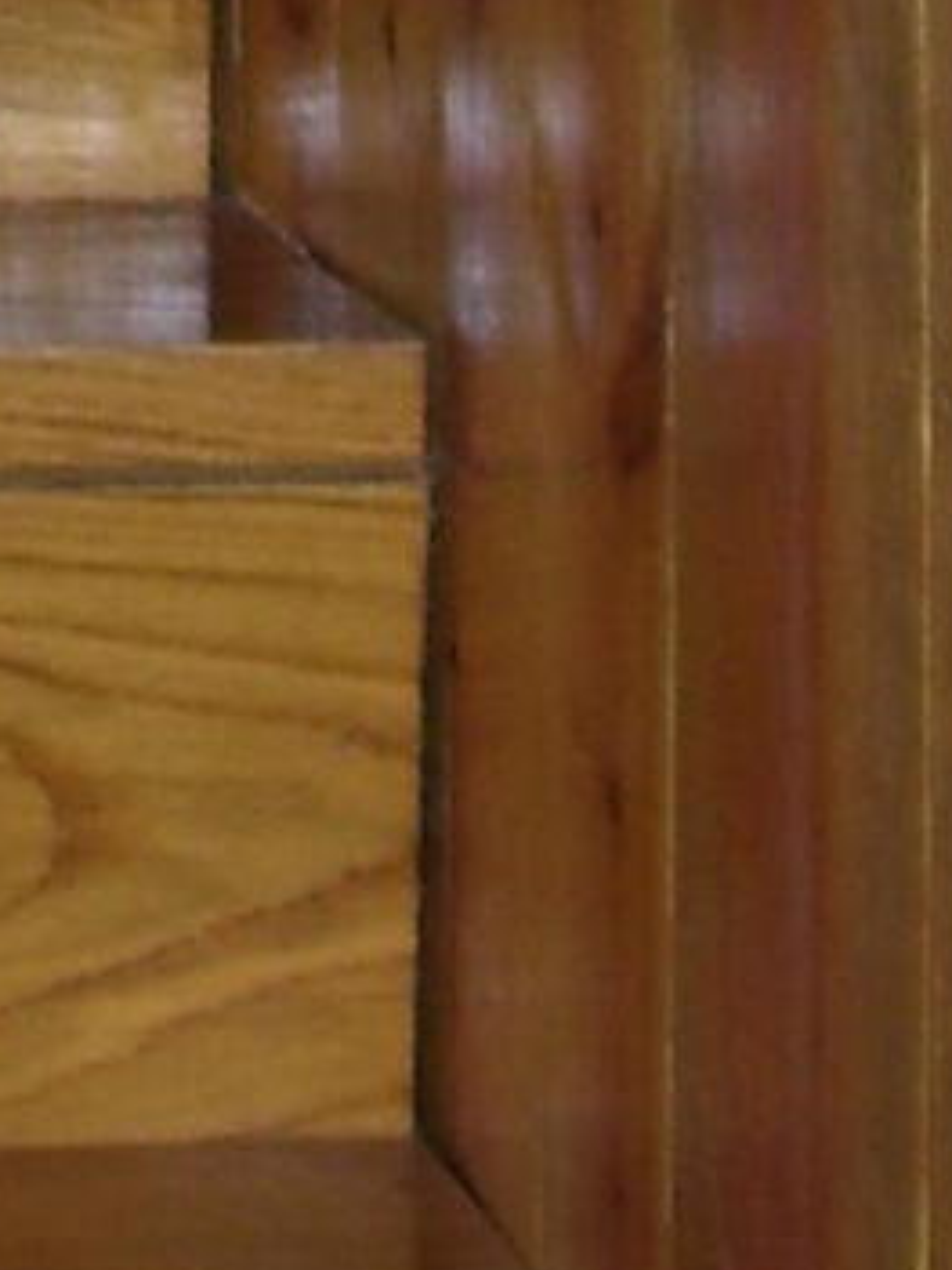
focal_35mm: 205
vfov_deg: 9.0
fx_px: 7522
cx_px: -854
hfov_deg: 7.0
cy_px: -1455
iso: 80
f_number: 2.7
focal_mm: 6
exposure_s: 1/60
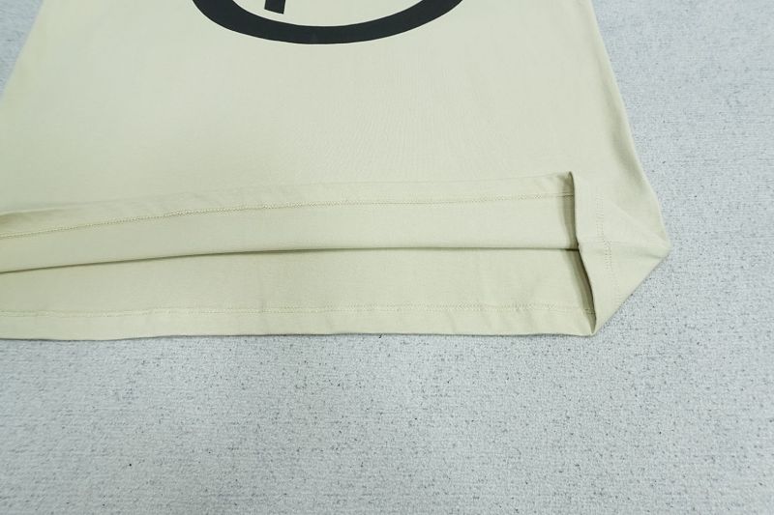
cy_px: 258
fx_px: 516
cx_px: 387
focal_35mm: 24
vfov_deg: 53.1
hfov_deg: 73.8
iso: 1000
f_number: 8
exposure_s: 1/160
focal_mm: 16
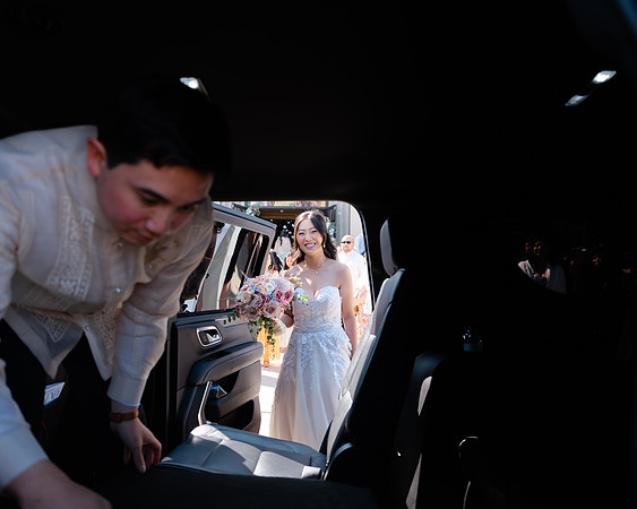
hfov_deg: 68.2
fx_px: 471
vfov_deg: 56.8
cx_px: 318
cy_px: 254
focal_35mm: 25
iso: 80
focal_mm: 30
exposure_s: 1/320
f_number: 3.5
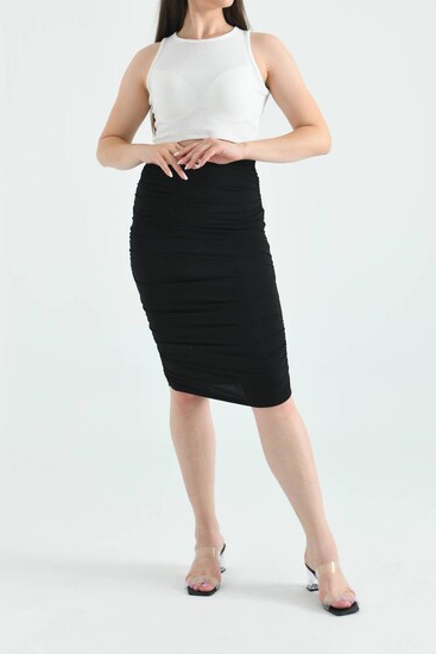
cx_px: 235
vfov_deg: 33.3
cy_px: 271
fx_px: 1089
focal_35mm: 60
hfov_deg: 22.6
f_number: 6.3
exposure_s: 1/125
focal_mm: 44
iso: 100
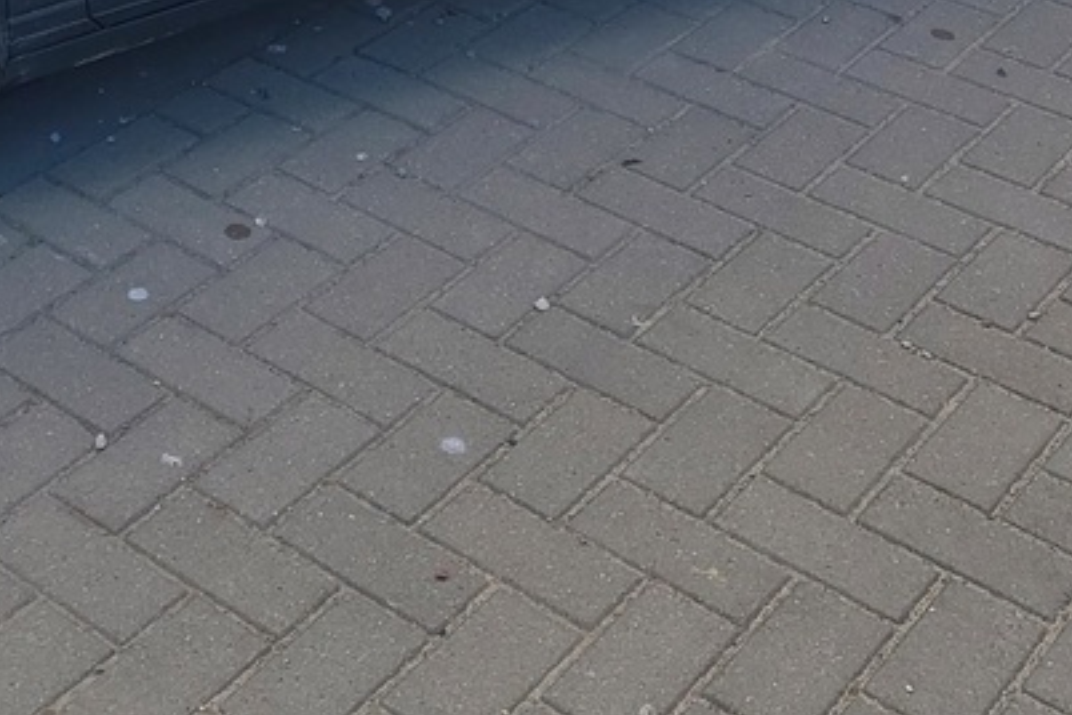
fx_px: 2590
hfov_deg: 22.9
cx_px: 136
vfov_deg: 14.5
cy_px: -387
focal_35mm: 87
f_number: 1.8
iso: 20
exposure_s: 1/218
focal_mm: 5.32
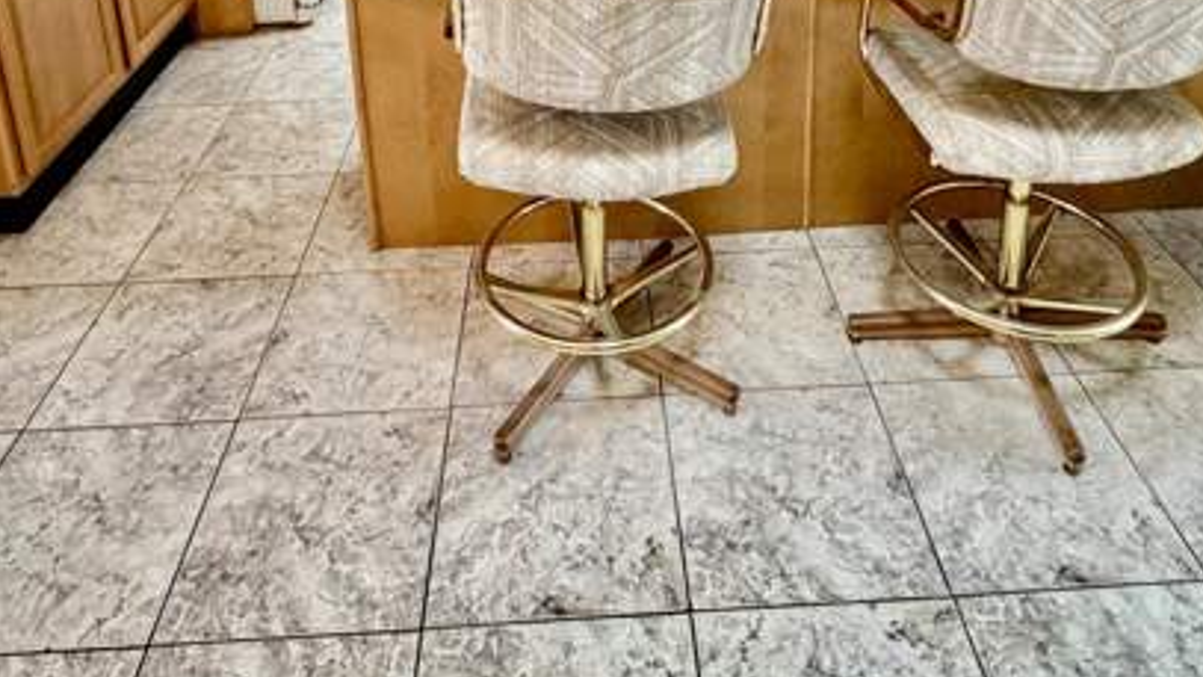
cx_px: 603
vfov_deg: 31.9
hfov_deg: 64.3
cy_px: -151
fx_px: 957
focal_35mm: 30
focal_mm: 2.22
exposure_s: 1/60
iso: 320
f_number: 2.2
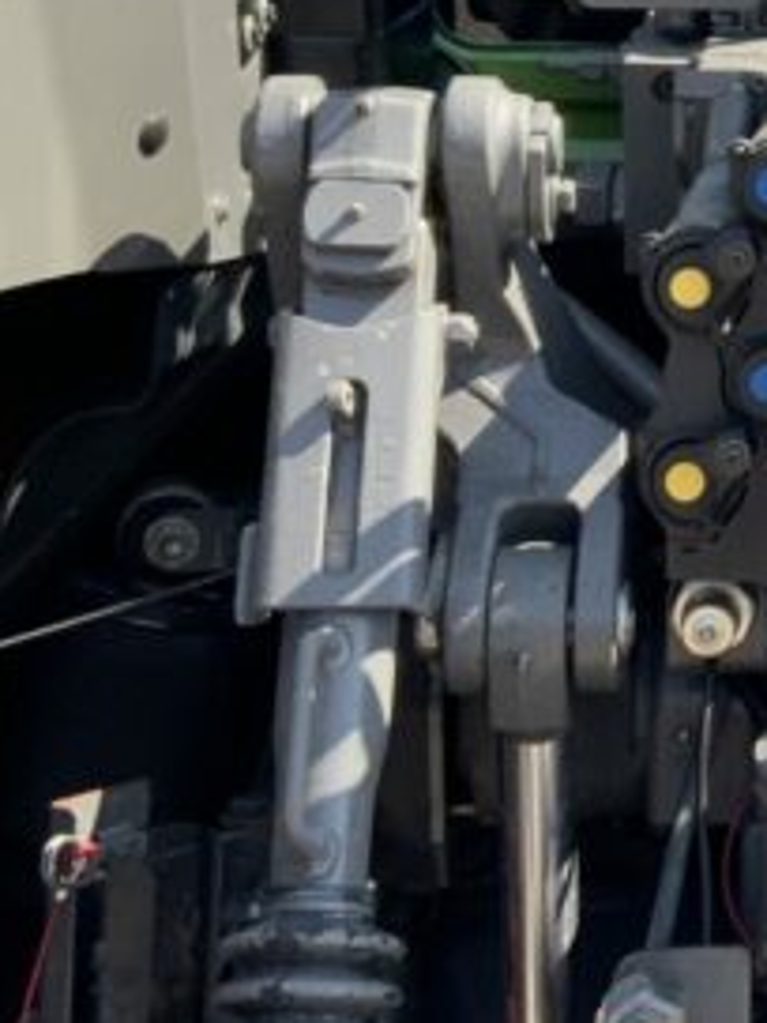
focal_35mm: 109
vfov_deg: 17.8
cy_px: 135
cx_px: 1316
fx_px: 3220
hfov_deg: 12.6
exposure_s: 1/284
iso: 16
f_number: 1.8
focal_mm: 3
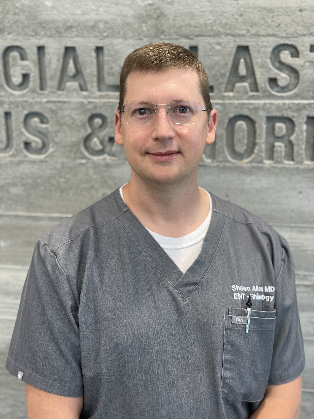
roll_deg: +1.3
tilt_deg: -13.3
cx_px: 157
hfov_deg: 28.0
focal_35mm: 52
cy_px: 210
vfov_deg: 36.8
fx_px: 629
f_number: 2
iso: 100
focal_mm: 6
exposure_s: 1/120
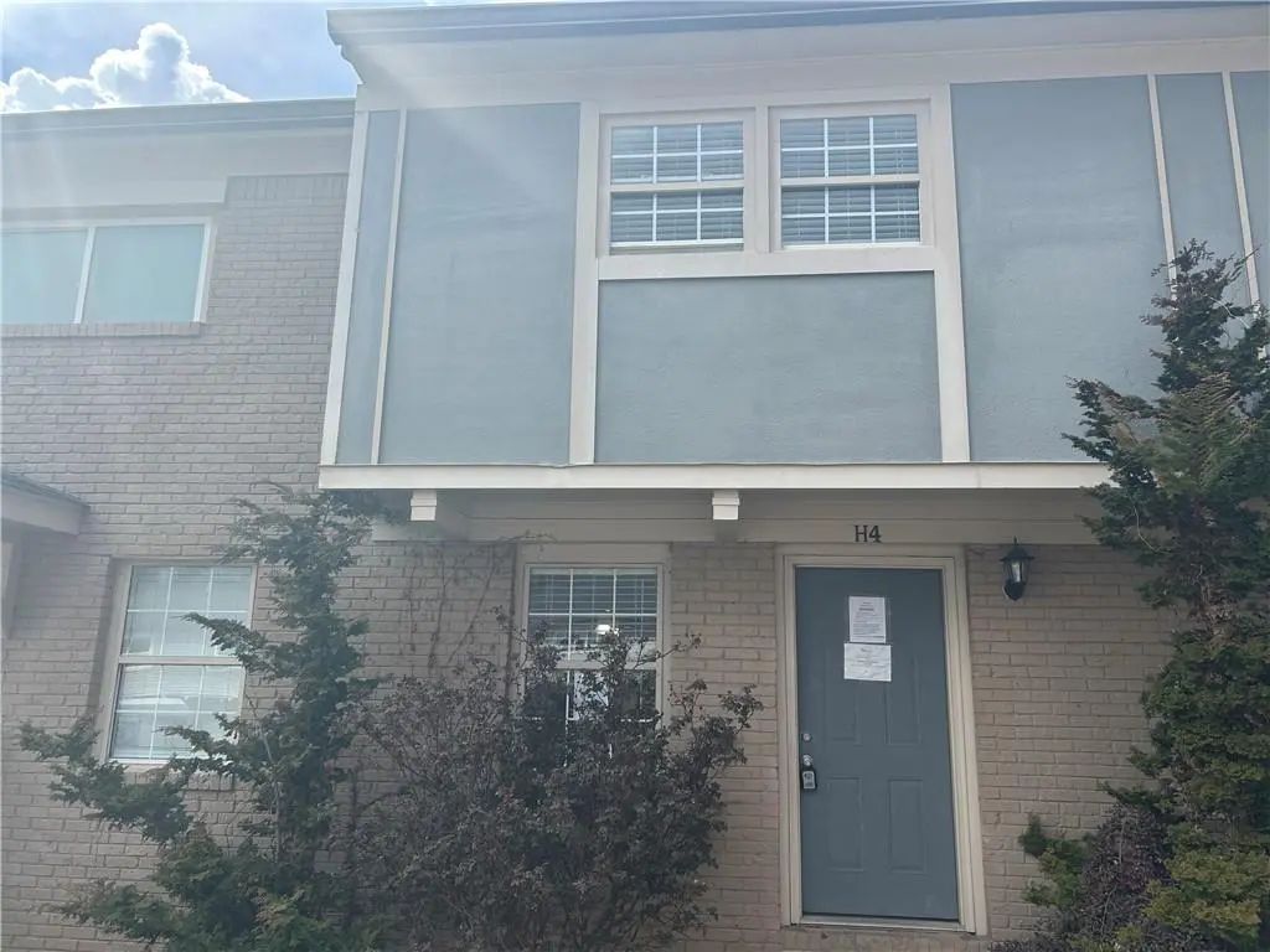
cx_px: 635
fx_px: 954
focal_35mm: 26
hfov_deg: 67.3
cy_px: 476
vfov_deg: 53.1
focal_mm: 5.7
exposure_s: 1/1901
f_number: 1.5
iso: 50
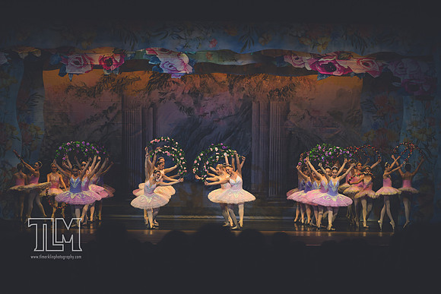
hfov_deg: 22.6
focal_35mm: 90
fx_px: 1103
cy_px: 147
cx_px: 220
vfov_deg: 15.2
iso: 640
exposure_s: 1/500
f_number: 2.8
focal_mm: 90
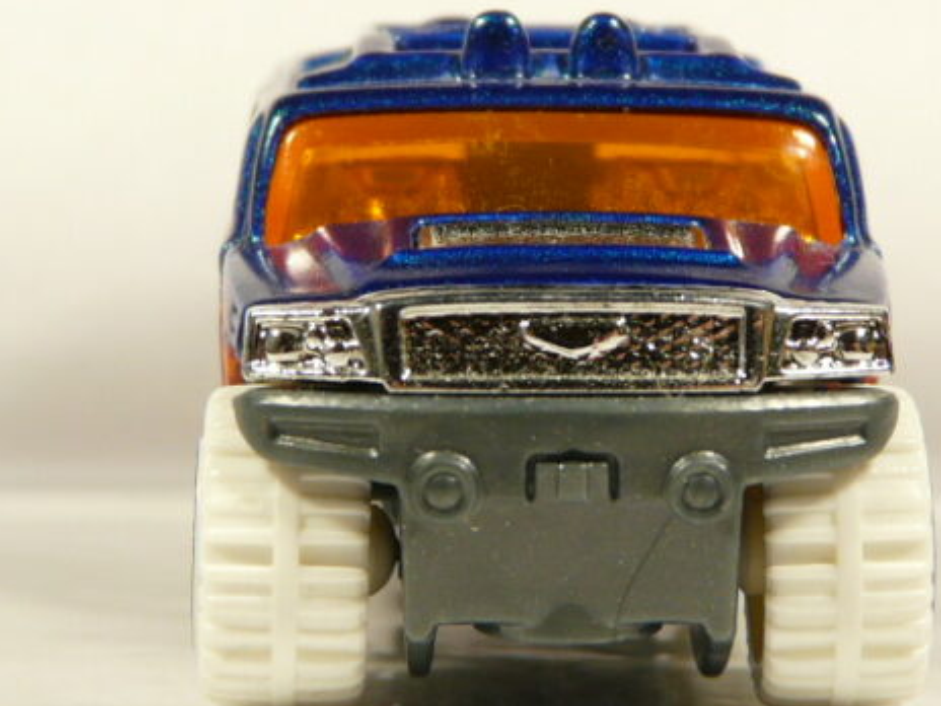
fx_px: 4078
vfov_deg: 9.9
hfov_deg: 13.2
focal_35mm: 150
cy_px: 323
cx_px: 560
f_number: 3.2
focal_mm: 12
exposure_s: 1/50
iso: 100
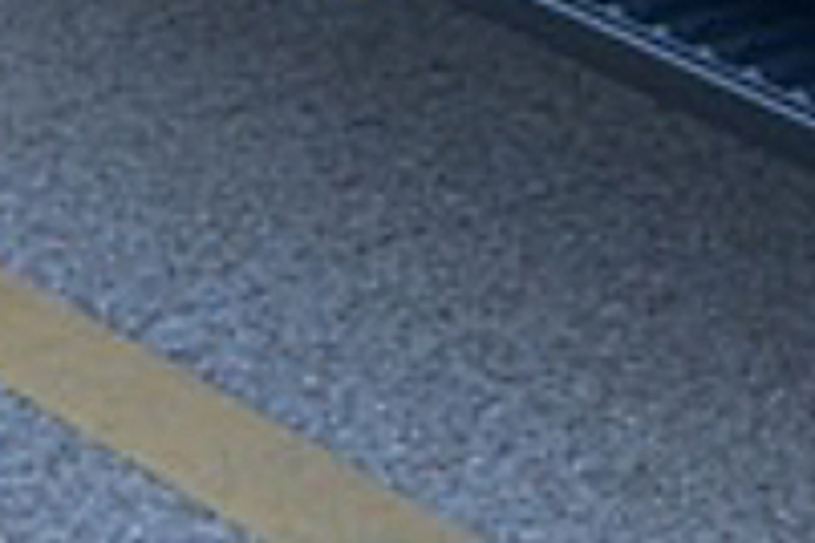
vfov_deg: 6.3
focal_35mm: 207
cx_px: 1950
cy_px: -794
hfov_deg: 9.0
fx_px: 4686
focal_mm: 6.76
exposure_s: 1/1250
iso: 80
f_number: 1.78
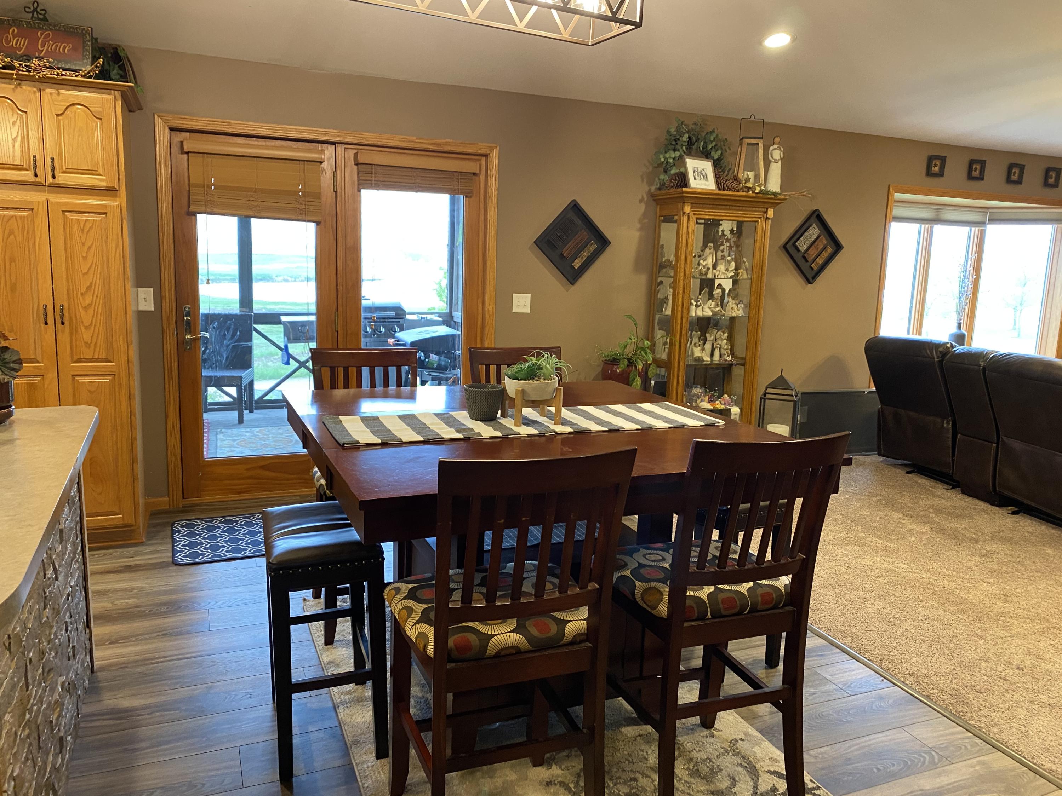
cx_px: 531
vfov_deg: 53.1
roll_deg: -1.2
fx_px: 798
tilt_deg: -6.4
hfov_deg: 67.3
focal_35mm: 26
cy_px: 398
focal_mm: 4.25
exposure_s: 1/60
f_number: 1.8
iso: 250
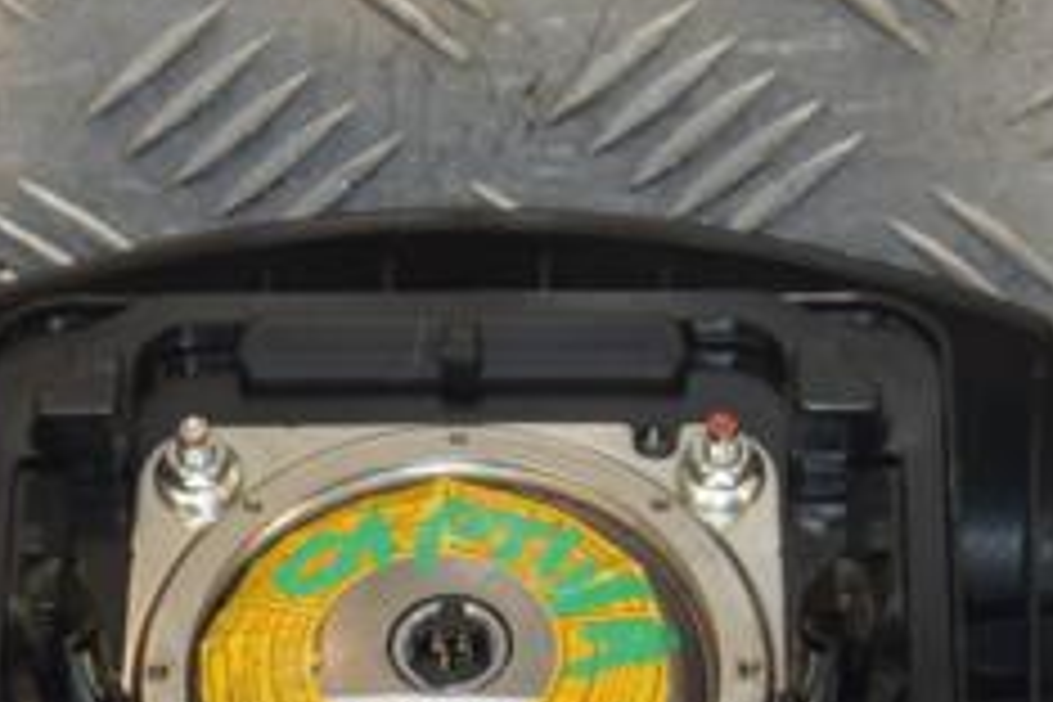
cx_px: 432
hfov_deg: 11.1
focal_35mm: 185
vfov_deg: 7.4
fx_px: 5411
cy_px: 846
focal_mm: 48
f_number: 6.3
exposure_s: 1/200
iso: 800
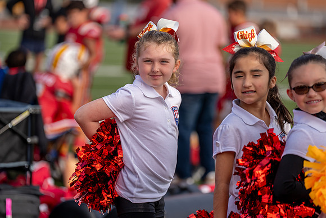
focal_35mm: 189
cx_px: 153
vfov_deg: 7.3
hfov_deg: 10.9
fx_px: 1714
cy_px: 112
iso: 200
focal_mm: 164
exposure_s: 1/3200
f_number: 2.8
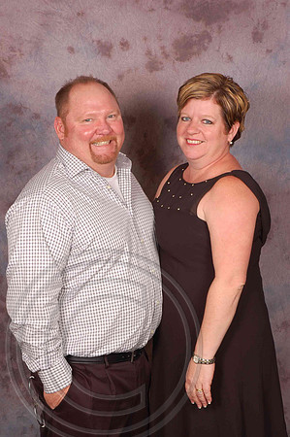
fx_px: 908
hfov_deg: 18.1
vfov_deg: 27.0
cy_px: 218
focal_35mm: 75
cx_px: 145
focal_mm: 50
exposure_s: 1/125
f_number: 10
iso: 200
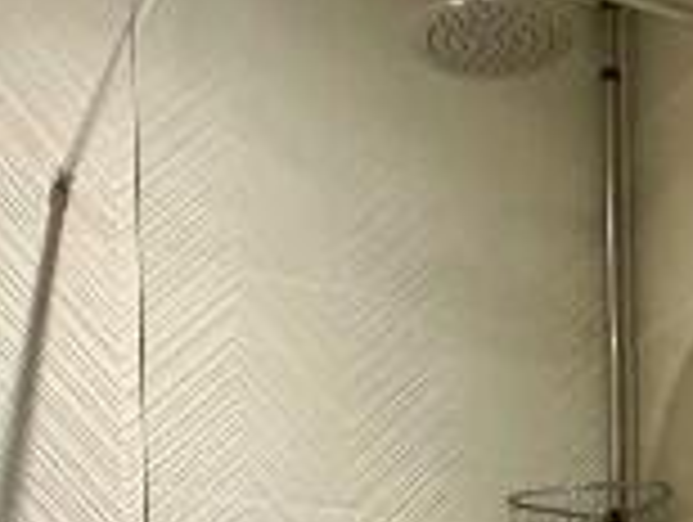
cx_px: 788
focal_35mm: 93
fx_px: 1865
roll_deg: +0.6
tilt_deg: -2.5
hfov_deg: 20.0
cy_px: 1130
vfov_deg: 13.2
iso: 320
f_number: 2.2
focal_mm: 2.22
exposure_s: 1/100
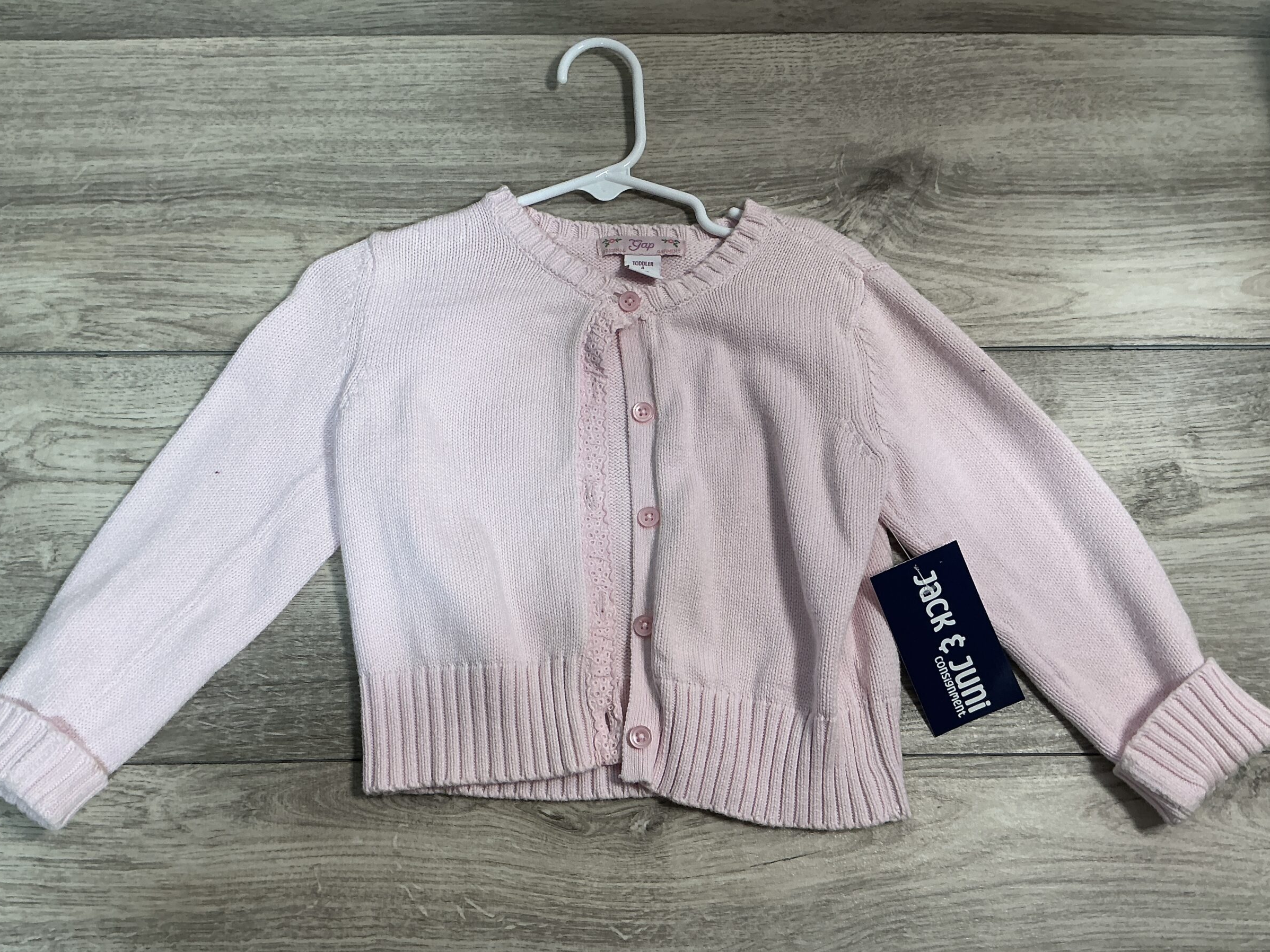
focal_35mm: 31
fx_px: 1137
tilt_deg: -76.4
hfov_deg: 58.3
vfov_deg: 45.4
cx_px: 613
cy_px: 498
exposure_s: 1/60
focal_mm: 3
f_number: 1.8
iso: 40
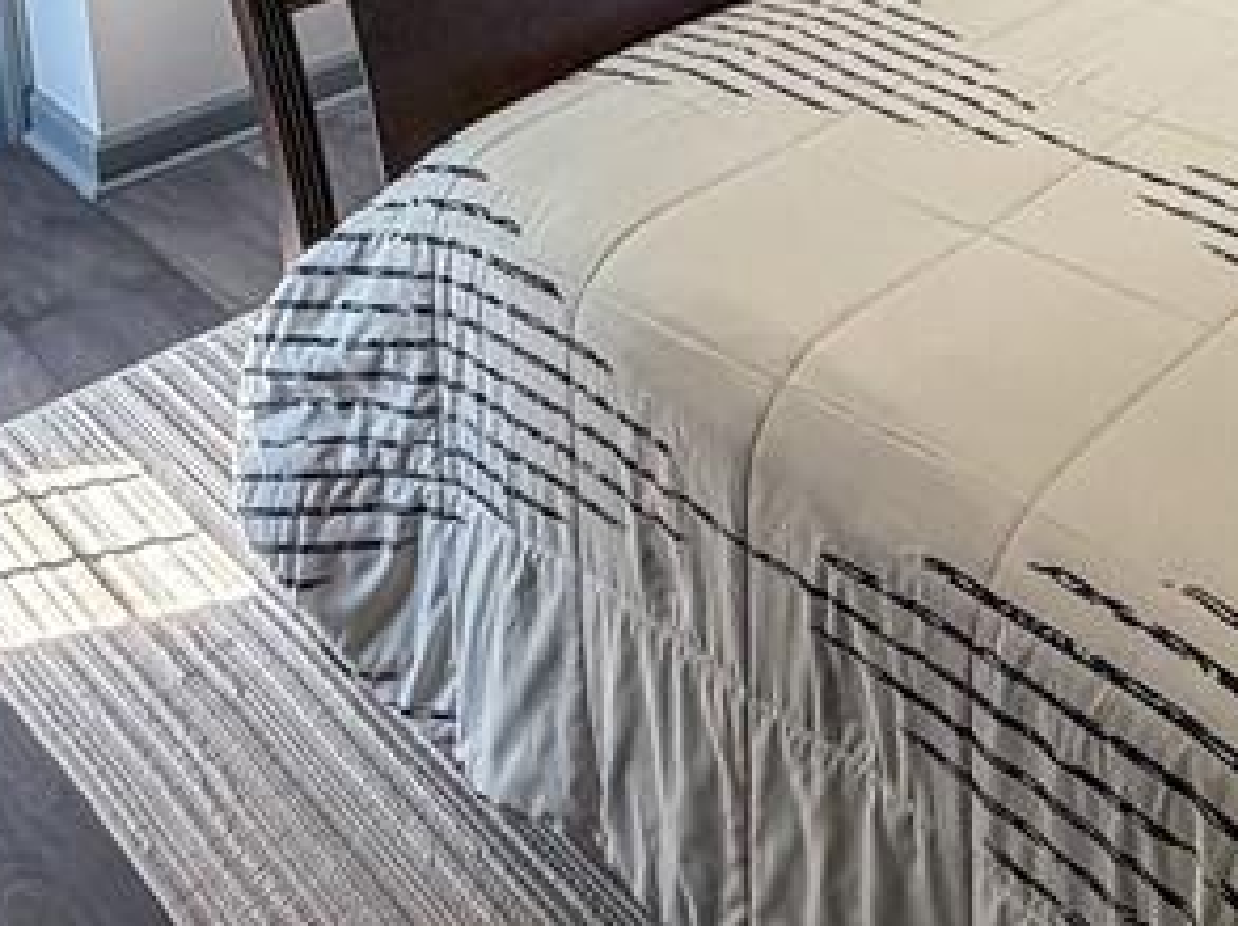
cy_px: -423
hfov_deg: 35.4
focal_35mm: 49
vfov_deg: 24.0
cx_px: 1225
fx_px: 1750
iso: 250
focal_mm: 2.22
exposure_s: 1/120
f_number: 2.2
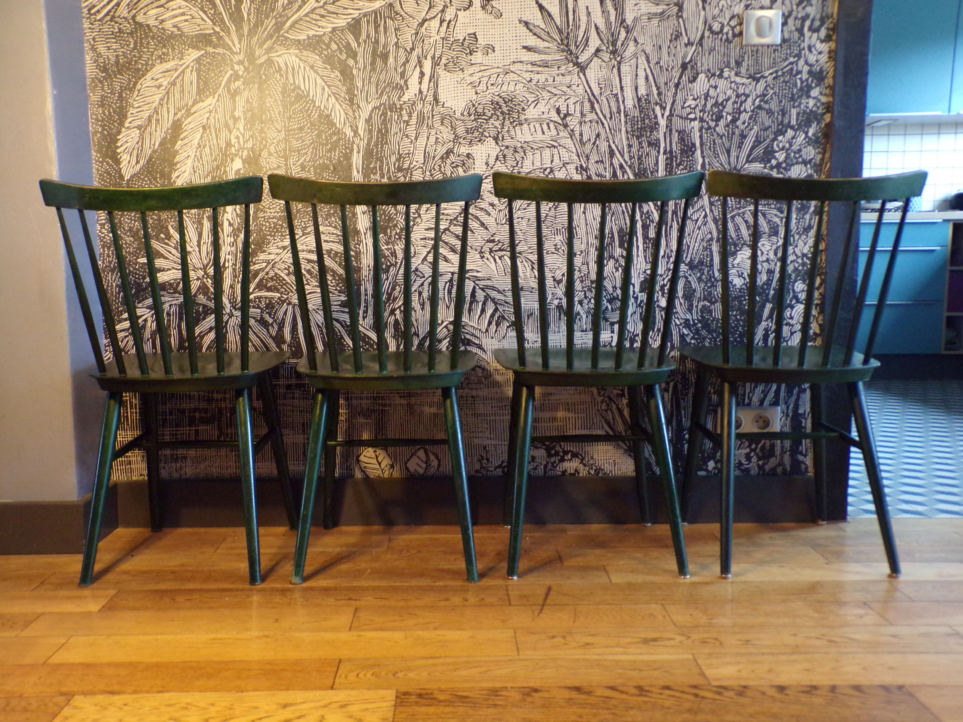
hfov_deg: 56.8
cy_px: 361
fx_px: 890
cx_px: 482
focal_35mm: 32
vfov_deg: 44.2
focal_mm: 5.8
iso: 400
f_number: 3.2
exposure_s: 1/12
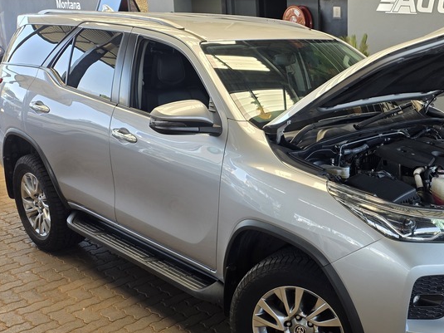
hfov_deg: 40.5
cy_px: 184
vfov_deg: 32.8
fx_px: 564
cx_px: 377
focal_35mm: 44
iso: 64
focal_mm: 6.25
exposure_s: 1/180
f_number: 1.7
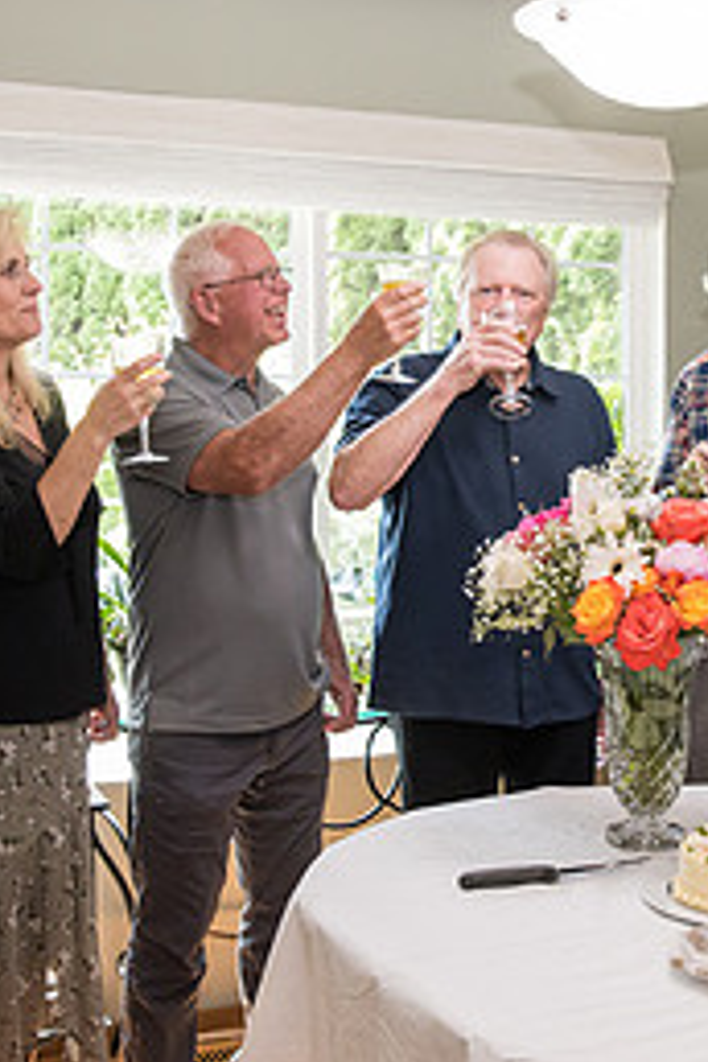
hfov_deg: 24.7
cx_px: 560
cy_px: 455
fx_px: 1593
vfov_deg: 36.8
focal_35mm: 54
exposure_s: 1/320
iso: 2500
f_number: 4
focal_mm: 24
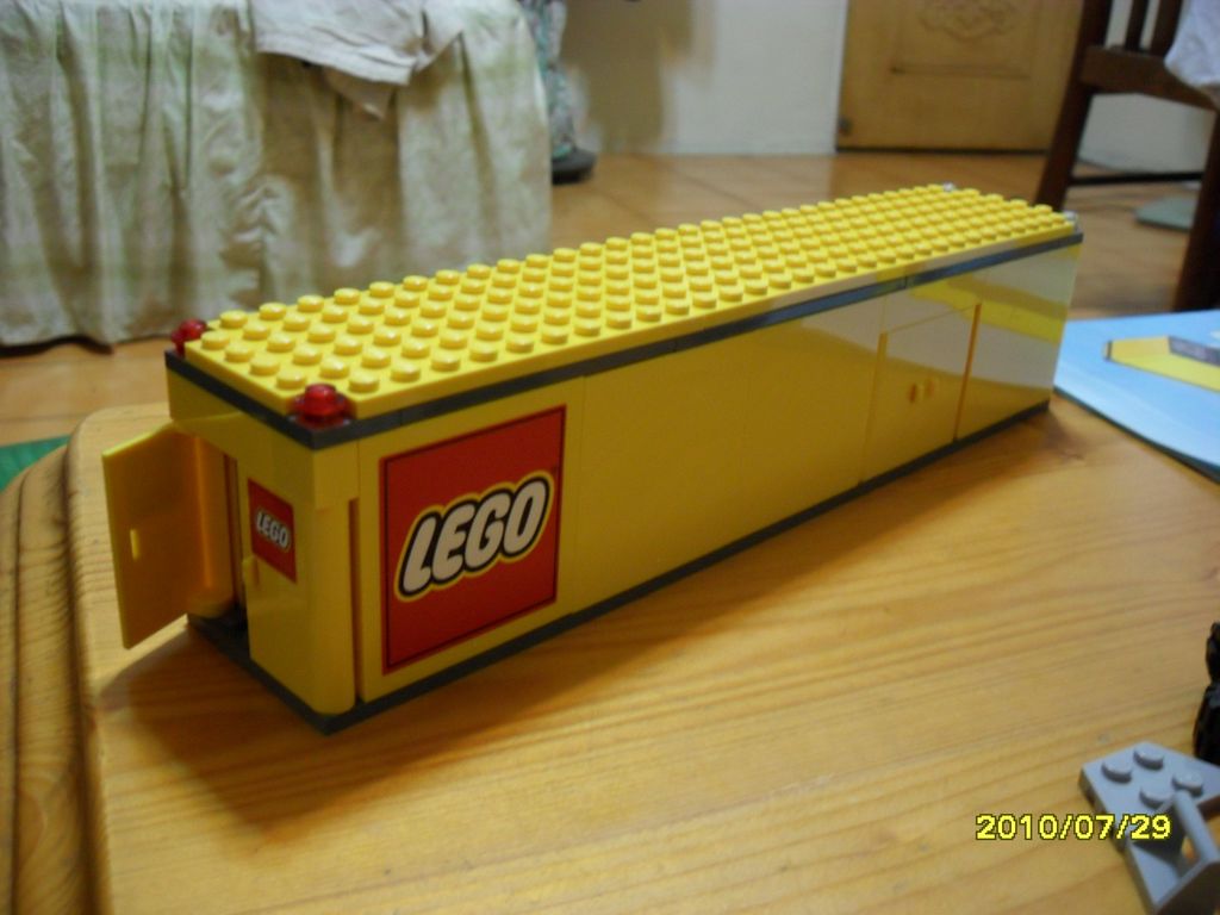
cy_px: 458
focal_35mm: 35
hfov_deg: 52.6
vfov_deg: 40.7
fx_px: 1234
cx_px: 610
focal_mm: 6.2
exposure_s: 1/3
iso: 200
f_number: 2.8
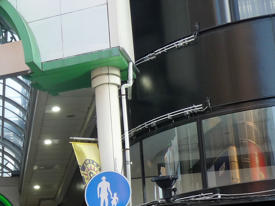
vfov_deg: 19.1
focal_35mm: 75
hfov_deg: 24.2
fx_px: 596
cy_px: 205
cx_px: -33
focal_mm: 5.5
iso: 100
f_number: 2.8
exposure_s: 1/60
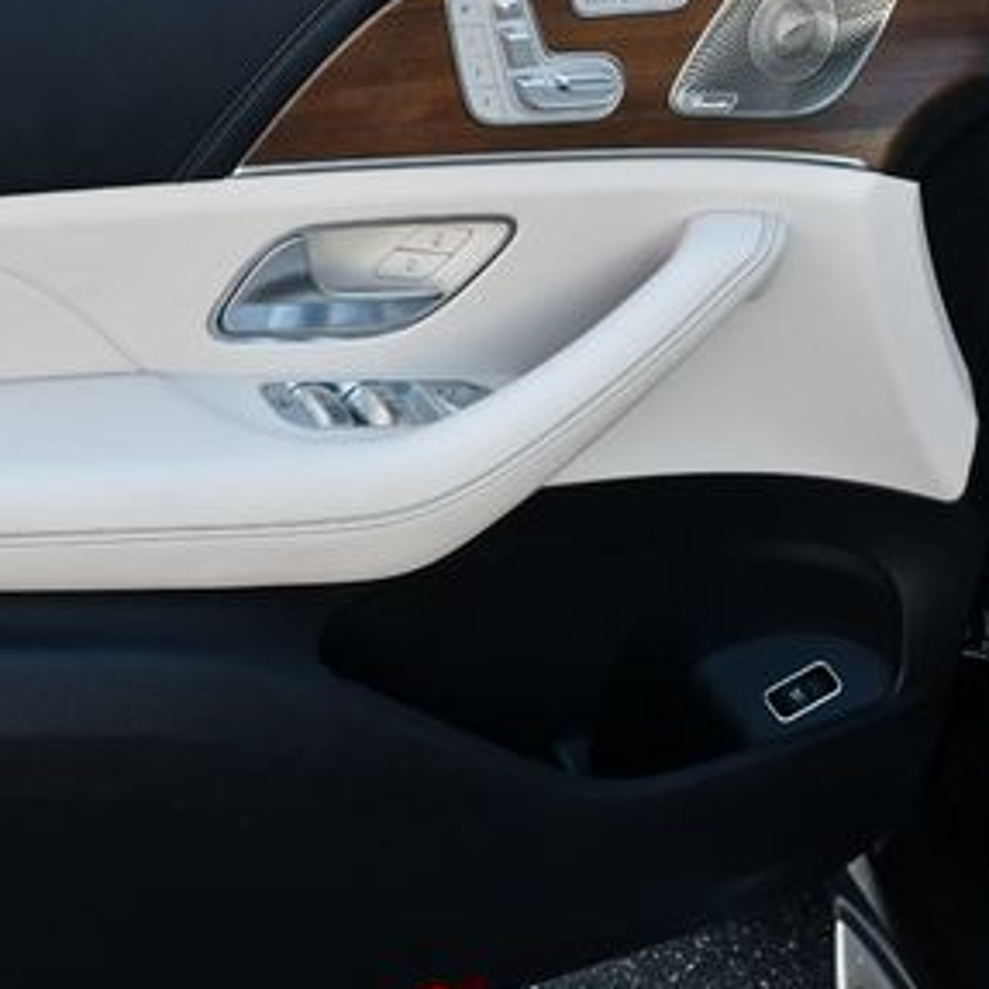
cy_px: 465
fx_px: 2457
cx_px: 214
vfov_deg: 22.8
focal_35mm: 76
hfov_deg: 22.5
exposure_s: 1/250
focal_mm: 20
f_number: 5.6
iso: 400
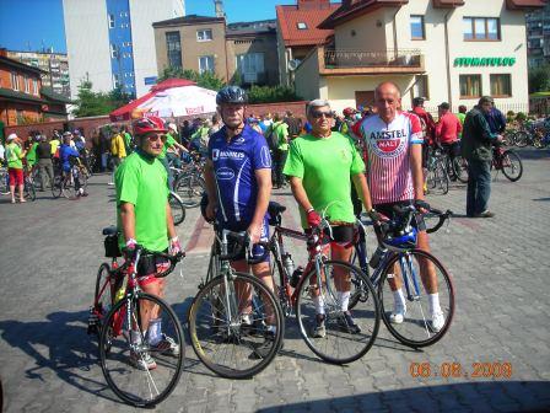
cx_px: 275
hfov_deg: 49.0
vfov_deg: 37.7
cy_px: 206
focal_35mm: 38
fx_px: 604
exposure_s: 1/165
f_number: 6.4
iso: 50
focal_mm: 6.3
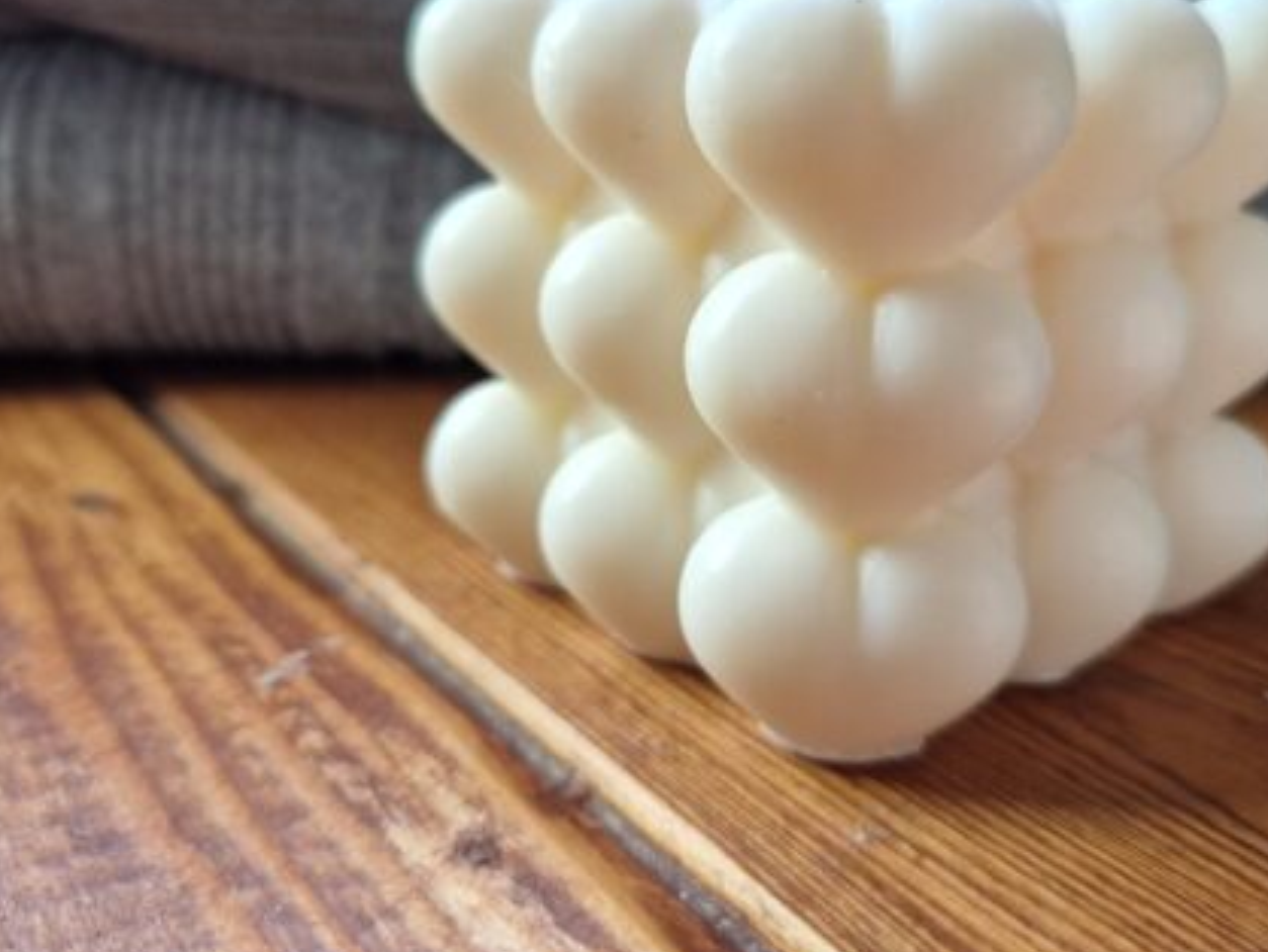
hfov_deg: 55.3
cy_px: 370
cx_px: 689
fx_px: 1209
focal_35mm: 33
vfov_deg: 42.7
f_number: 1.8
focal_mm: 5.4
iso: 125
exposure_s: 1/100
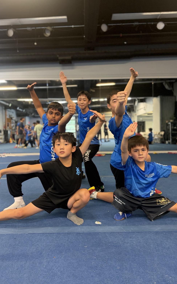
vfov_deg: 70.4
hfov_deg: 47.6
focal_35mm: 26
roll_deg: +0.5
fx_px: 201
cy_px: 139
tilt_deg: -2.0
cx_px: 89
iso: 400
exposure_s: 1/60
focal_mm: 6.76
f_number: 1.78
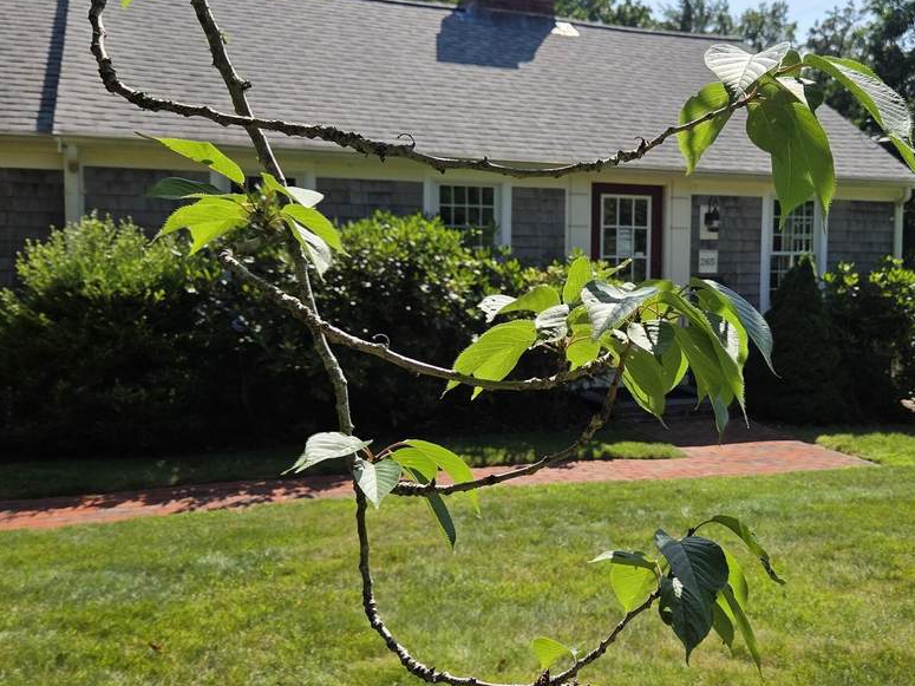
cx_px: 606
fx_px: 1004
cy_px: 309
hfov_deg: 48.2
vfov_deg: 37.7
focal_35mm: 38
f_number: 1.8
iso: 80
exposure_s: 1/5399
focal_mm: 5.4
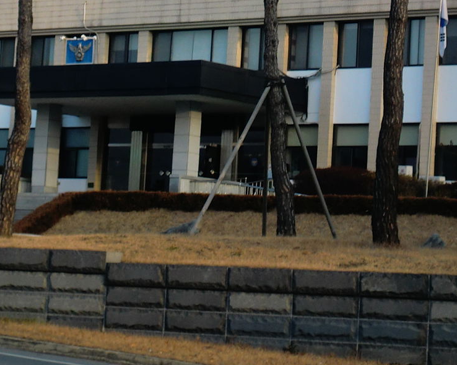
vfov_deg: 9.9
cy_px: -27
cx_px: 264
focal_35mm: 155
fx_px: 2096
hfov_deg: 12.4
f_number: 4.2
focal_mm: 11.2
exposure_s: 1/200
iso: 64
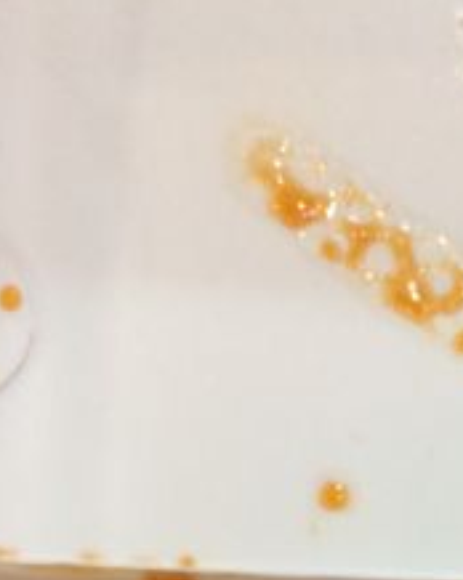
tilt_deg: -50.0
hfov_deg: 16.0
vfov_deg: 18.4
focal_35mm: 91
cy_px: 902
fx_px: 1561
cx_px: 600
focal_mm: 4.15
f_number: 2.2
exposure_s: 1/33
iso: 125
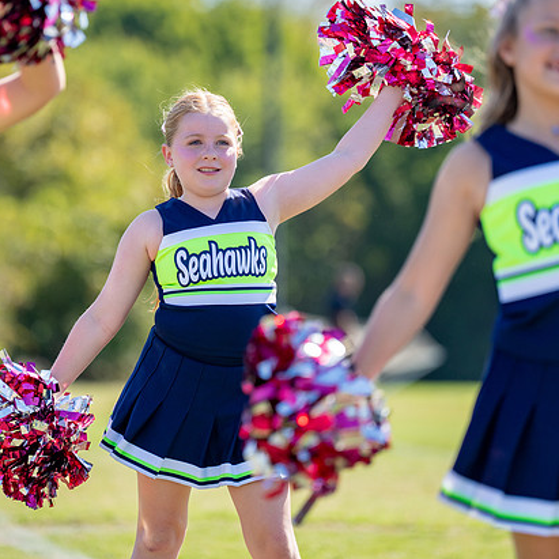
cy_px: 220
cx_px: 219
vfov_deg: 6.5
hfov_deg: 6.5
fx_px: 4915
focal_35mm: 269
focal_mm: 167
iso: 200
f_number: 2.8
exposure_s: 1/2000
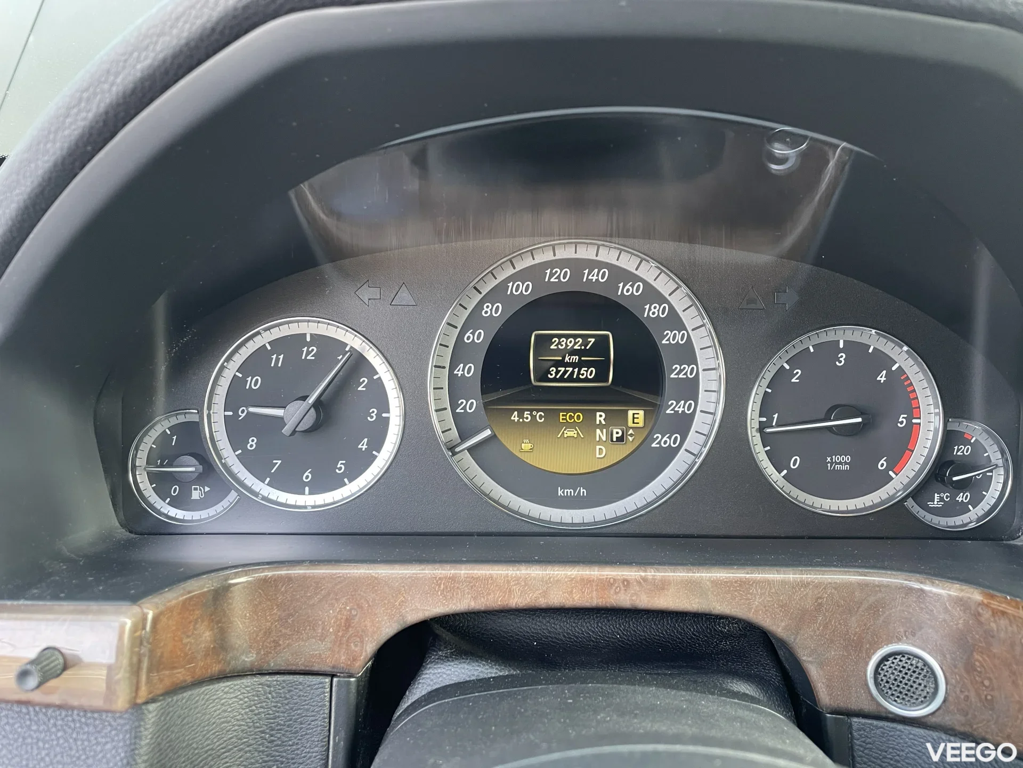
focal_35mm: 26
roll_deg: -0.9
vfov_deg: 53.1
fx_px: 768
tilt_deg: -16.5
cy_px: 384
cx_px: 512
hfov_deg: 67.3
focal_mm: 4.2
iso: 125
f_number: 1.6
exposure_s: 1/71
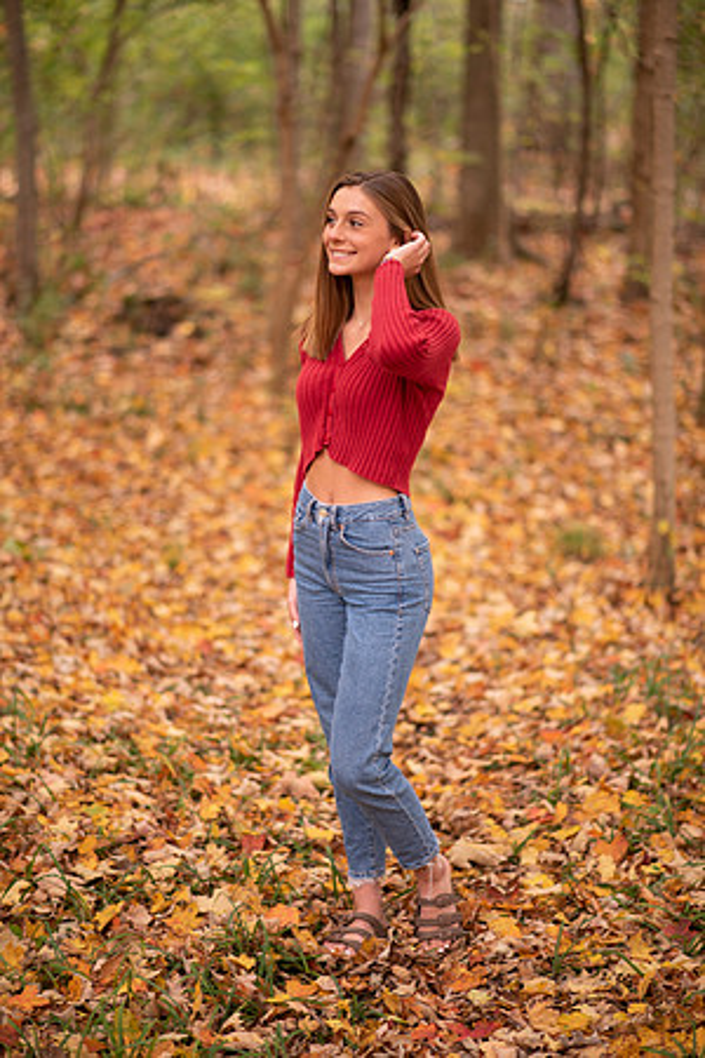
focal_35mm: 85
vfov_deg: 23.9
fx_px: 2497
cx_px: 352
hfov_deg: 16.1
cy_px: 529
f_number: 1.8
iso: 100
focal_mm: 85
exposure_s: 1/125
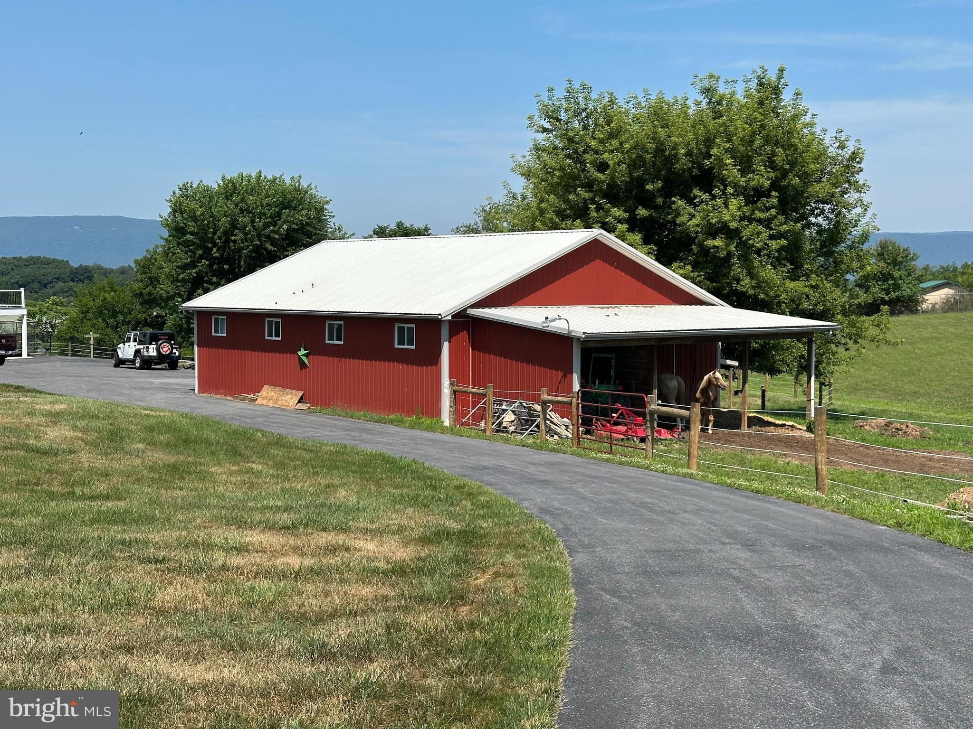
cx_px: 486
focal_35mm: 48
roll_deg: -0.8
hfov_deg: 39.7
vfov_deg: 30.3
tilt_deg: -3.5
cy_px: 364
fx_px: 1349
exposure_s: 1/3731
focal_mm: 6.86
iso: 64
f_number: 1.78
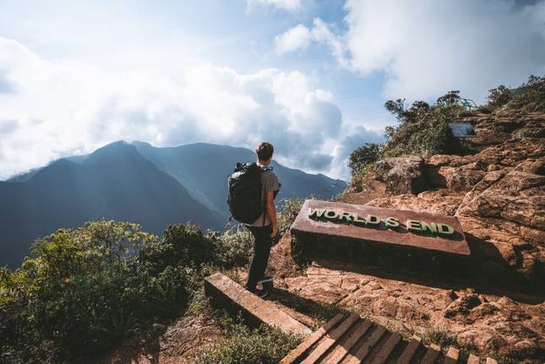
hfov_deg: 93.3
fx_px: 257
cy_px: 182
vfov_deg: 70.4
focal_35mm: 17
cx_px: 272
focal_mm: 17
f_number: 2.8
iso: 125
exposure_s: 1/3200
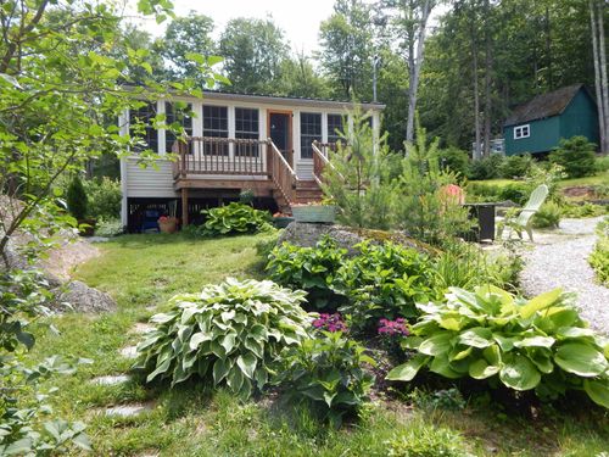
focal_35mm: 25
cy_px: 228
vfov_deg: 54.9
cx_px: 304
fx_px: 440
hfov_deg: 69.4
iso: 125
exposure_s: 1/500
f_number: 3.1
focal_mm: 4.5
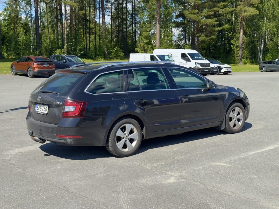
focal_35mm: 48
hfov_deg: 39.7
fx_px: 387
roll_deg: +0.1
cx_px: 140
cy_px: 104
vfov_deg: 30.3
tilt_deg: -6.0
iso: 64
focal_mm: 6.76
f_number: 1.78
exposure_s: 1/2833
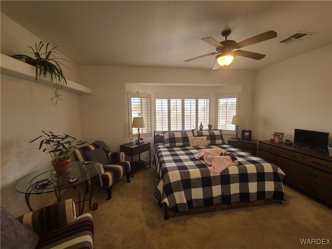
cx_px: 166
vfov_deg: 89.9
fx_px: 125
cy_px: 124
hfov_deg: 106.2
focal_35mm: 13
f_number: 2.2
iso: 100
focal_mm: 2.2
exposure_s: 1/60
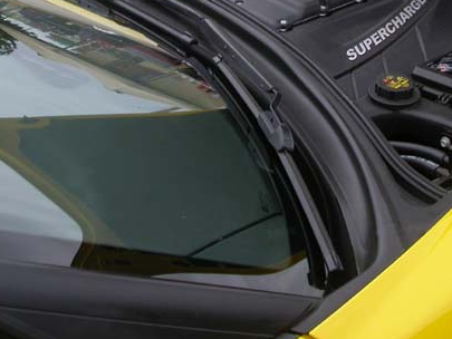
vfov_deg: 19.2
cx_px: 186
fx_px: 980
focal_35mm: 75
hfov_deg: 25.9
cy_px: 19
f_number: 5.3
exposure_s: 1/212
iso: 100
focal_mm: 7.85
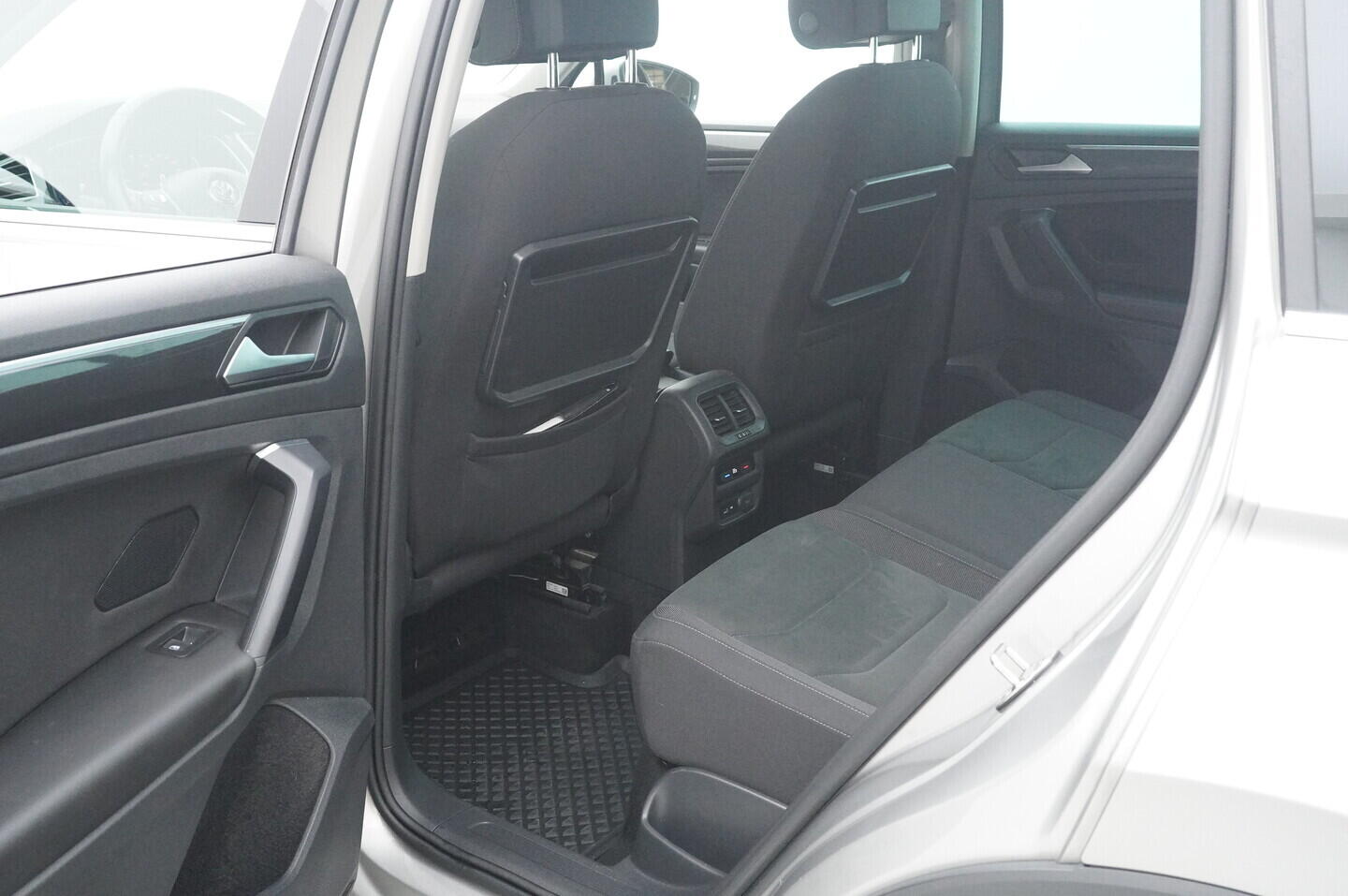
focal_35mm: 36
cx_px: 674
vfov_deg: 36.8
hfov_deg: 53.2
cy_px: 448
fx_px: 1347
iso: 6400
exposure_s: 1/250
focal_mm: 24
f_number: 5.6
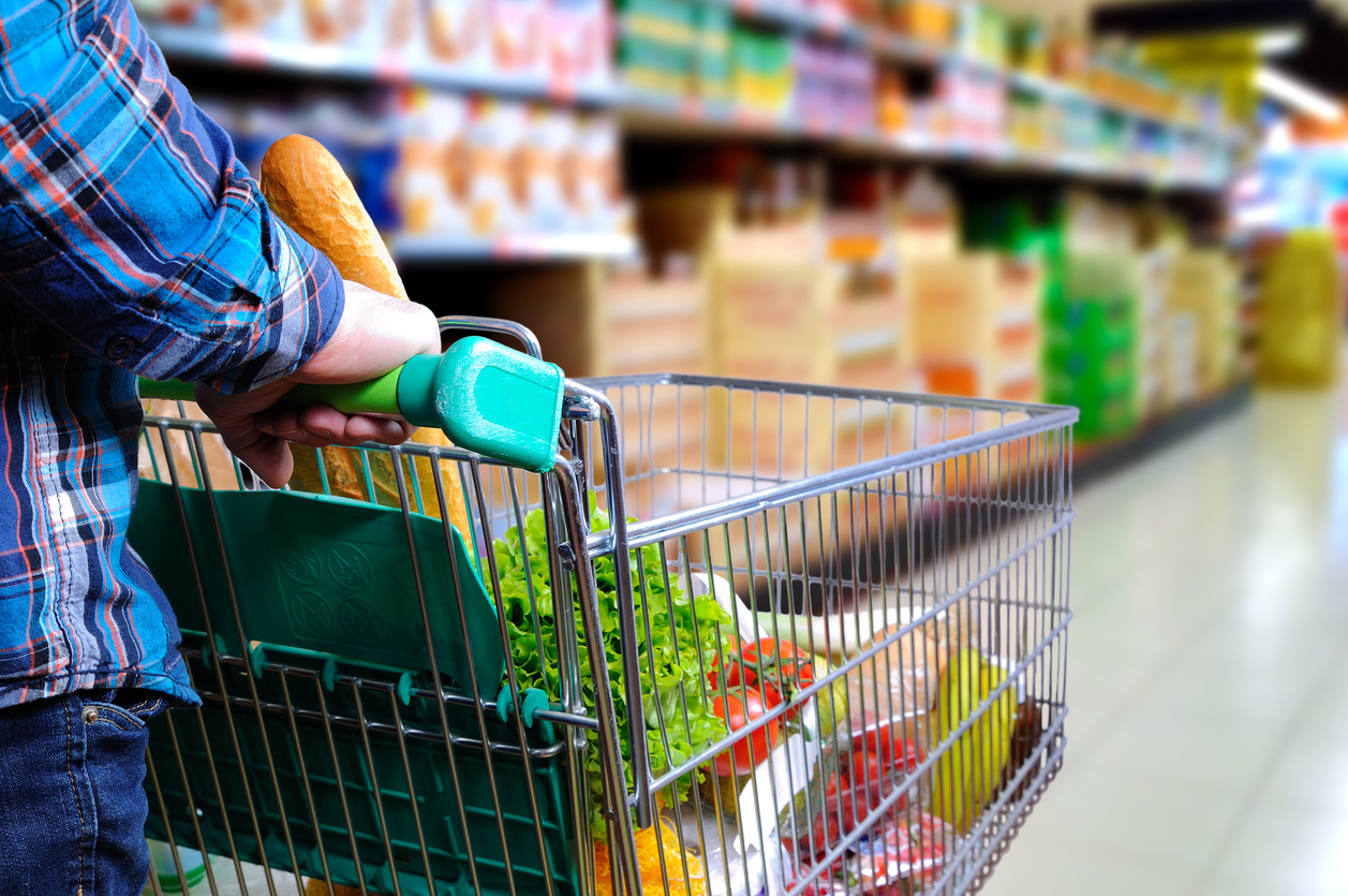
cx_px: 674
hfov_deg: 35.1
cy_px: 448
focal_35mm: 57
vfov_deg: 23.7
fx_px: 2132
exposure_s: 1/60
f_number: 9
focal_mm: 38
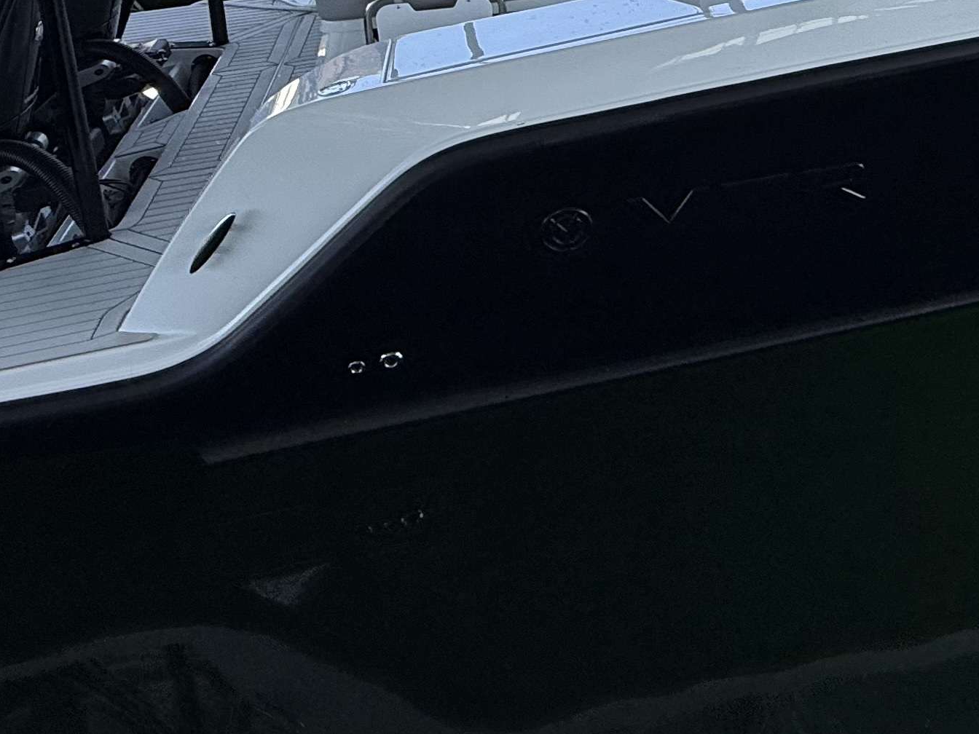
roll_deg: -0.1
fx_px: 1188
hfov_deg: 41.0
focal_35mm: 42
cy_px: -112
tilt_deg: -12.4
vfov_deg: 30.1
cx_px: 896
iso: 64
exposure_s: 1/490
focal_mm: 2.22
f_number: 2.2
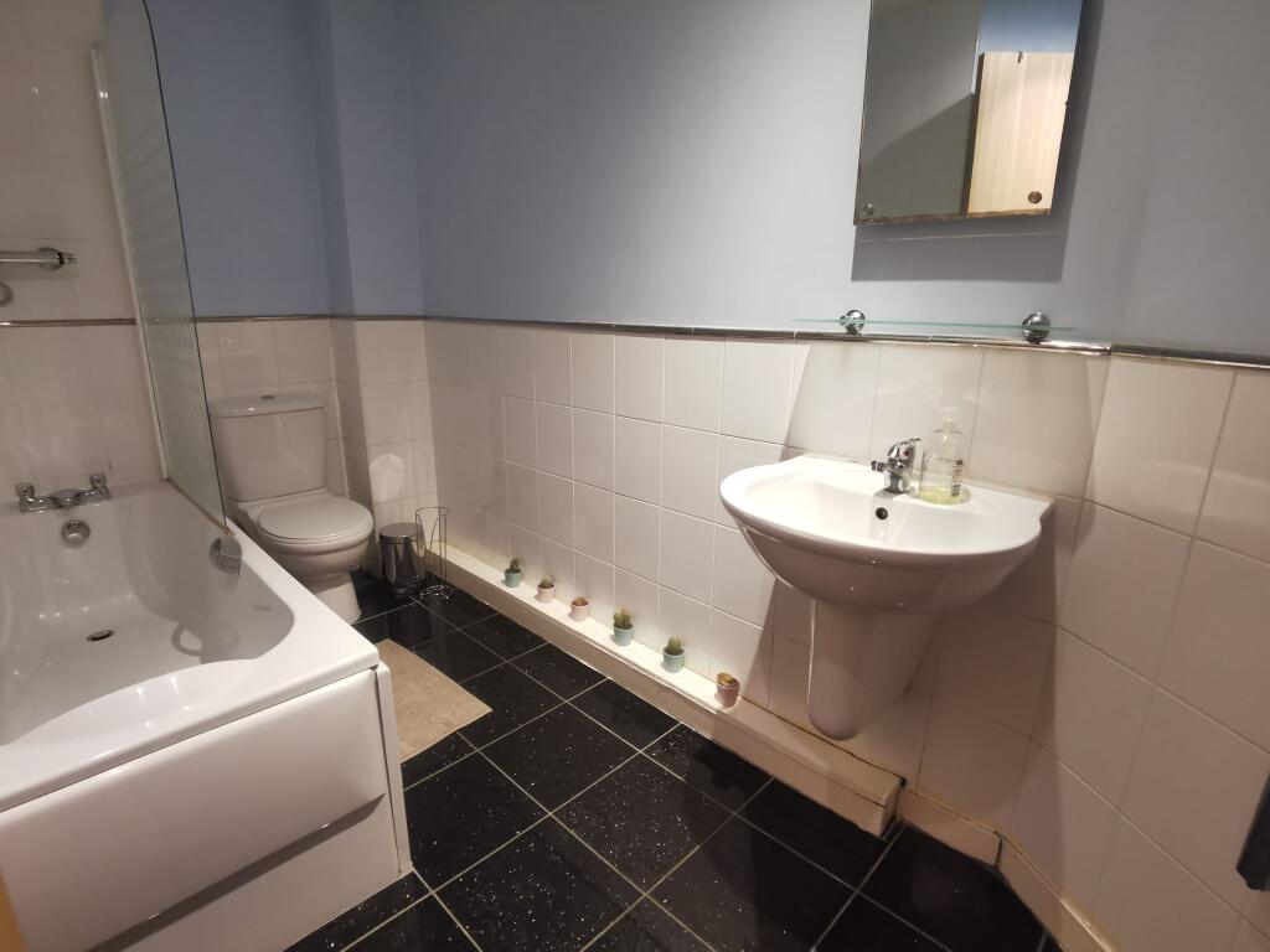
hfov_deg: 91.0
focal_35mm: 17
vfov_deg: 74.7
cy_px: 476
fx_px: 624
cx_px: 635
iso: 400
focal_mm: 2.26
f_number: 2.2
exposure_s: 1/25
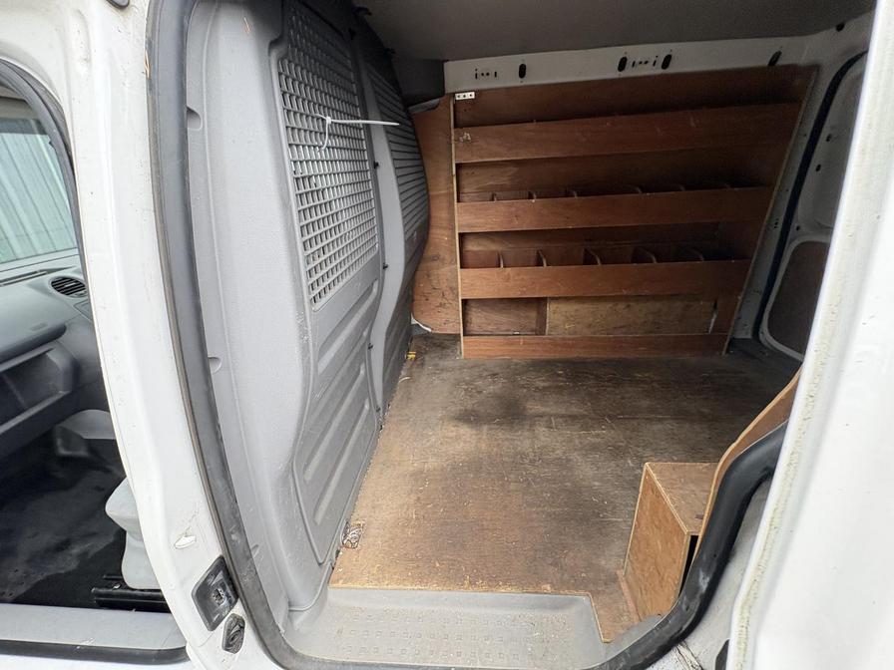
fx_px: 362
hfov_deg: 102.1
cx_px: 447
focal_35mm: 14
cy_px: 335
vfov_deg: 85.7
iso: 200
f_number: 2.2
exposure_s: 1/99
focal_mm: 2.22
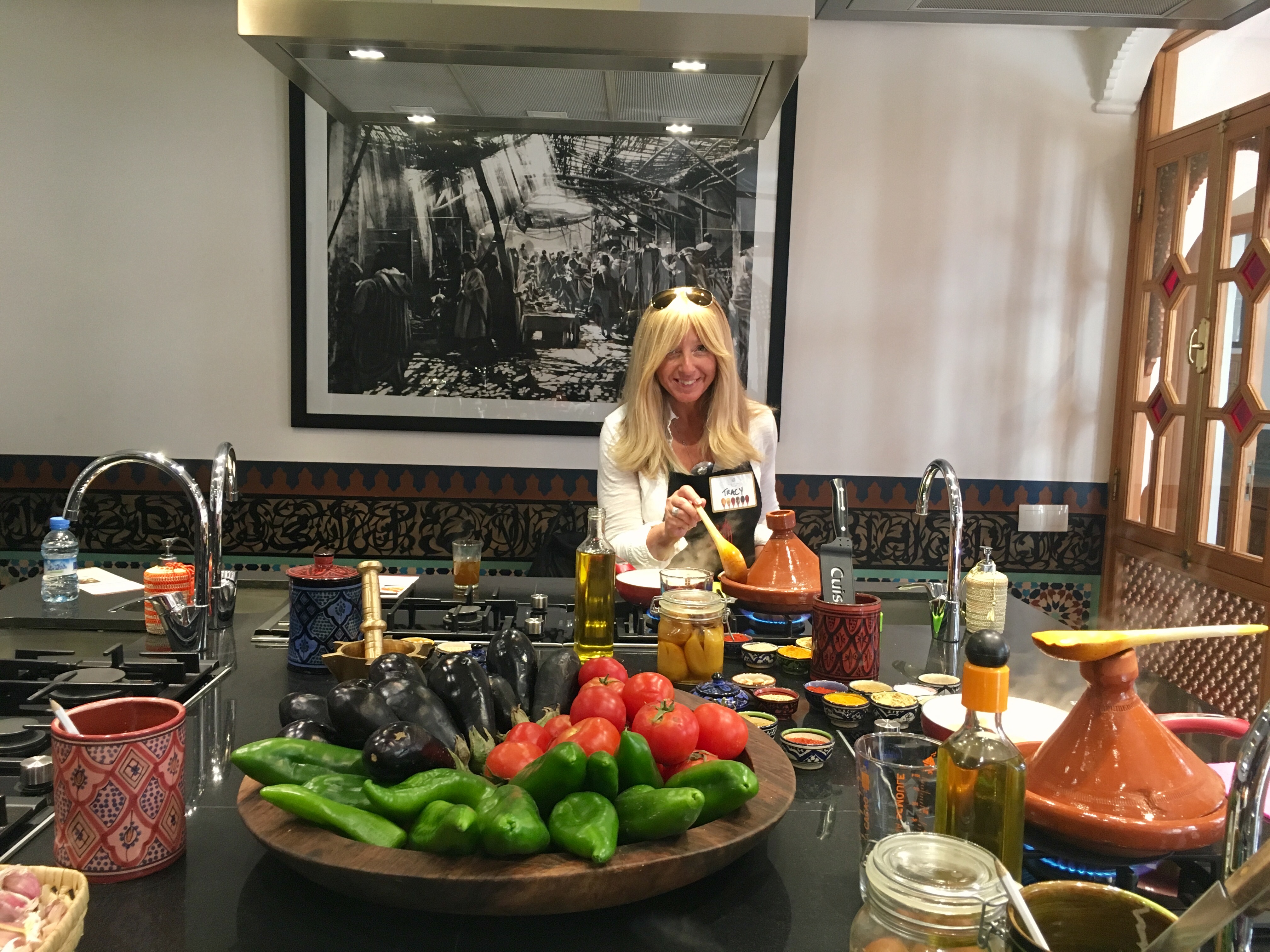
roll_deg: -1.8
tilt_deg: -5.8
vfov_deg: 48.2
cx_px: 635
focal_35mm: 29
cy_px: 476
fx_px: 1064
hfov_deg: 61.7
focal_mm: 4.15
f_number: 2.2
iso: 160
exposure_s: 1/33
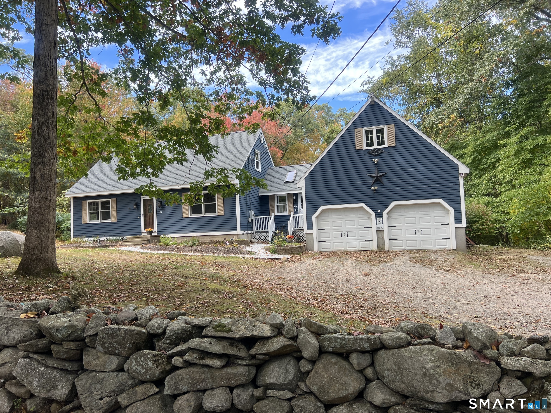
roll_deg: +3.1
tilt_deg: +3.2
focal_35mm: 26
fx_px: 414
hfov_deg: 67.3
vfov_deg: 53.1
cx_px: 276
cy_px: 206
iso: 50
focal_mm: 5.7
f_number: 1.5
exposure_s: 1/414
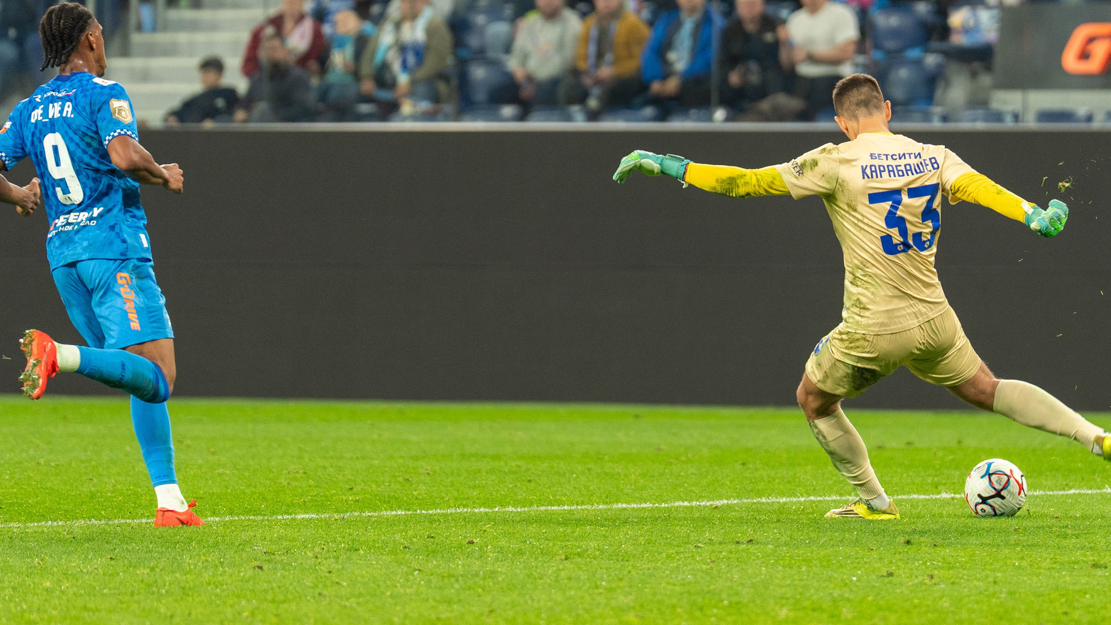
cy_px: 182
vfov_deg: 3.1
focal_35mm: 391
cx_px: 691
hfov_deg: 5.5
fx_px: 11519
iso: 1000
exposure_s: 1/1000
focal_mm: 200
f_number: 2.8
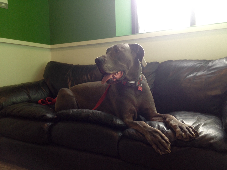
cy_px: 85
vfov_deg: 40.7
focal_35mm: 35
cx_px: 114
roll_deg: +1.2
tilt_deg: -5.2
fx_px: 230
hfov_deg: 52.6
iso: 64
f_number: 2.4
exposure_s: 1/60
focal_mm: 4.28
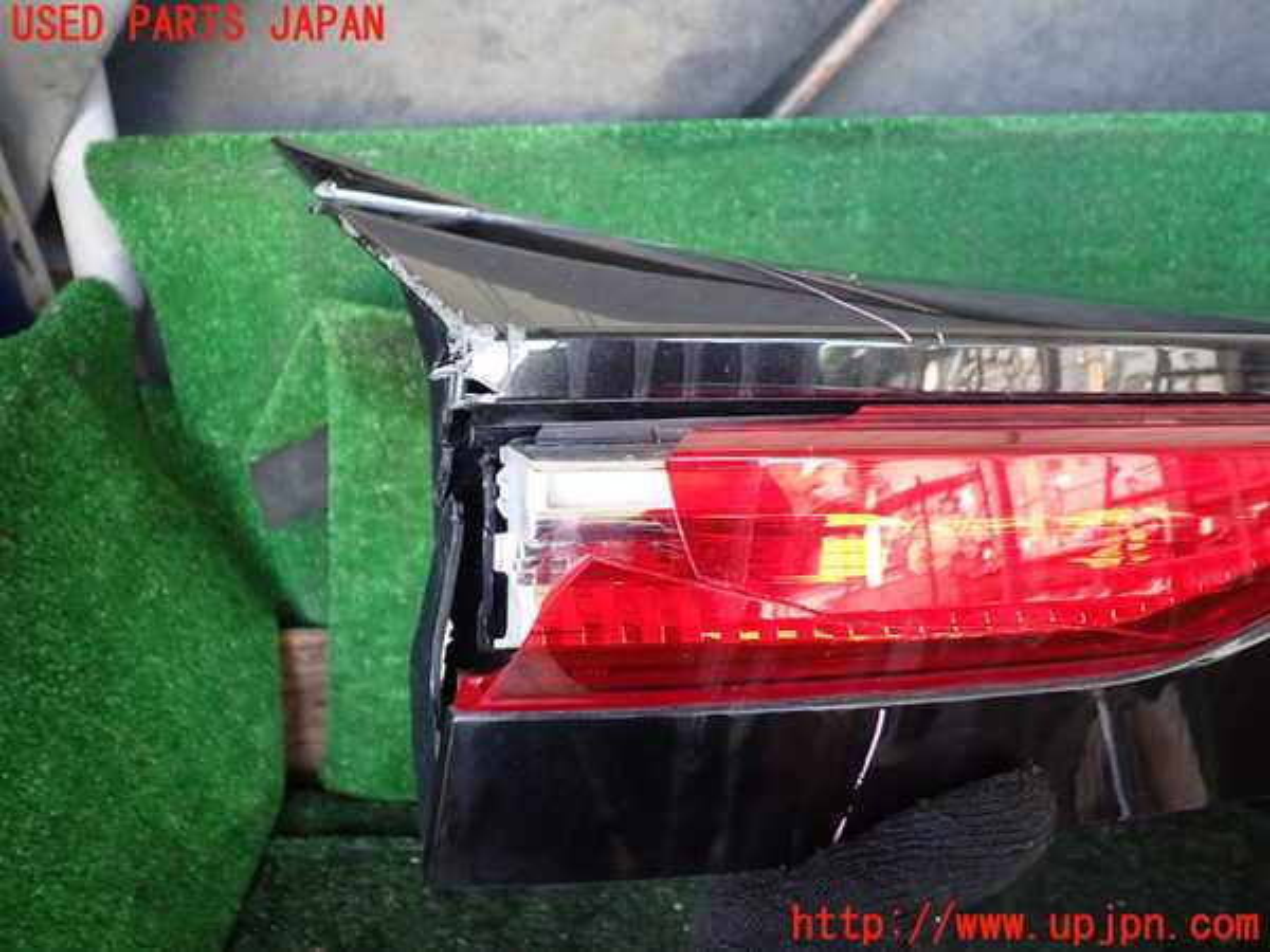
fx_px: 1101
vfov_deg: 46.8
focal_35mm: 30
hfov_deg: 60.0
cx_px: 635
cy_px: 476
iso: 200
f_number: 2.3
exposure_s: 1/50
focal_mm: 5.4
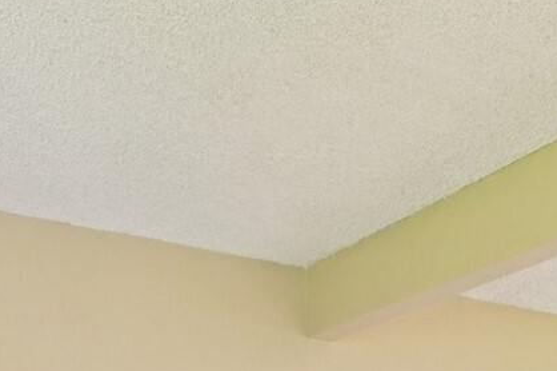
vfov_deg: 17.6
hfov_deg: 31.0
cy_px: 631
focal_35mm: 65
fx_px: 1005
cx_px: 253
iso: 1600
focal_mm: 16
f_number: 8
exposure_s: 1/5
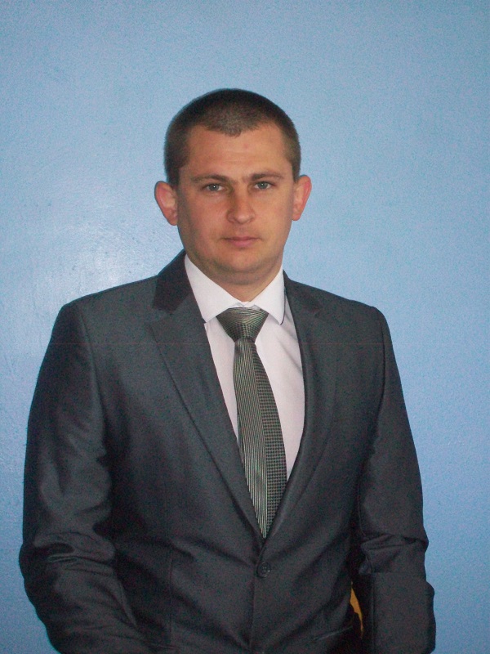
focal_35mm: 96
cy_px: 327
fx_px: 1812
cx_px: 245
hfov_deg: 15.4
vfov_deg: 20.4
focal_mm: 17.1
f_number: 5.1
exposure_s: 1/125
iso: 400
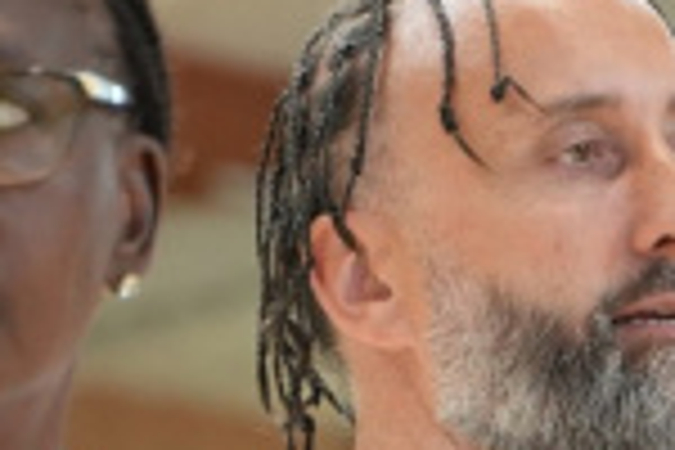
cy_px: 709
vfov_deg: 2.3
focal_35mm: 602
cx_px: 576
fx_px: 11281
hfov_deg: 3.4
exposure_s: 1/320
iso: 800
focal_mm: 75
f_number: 2.8
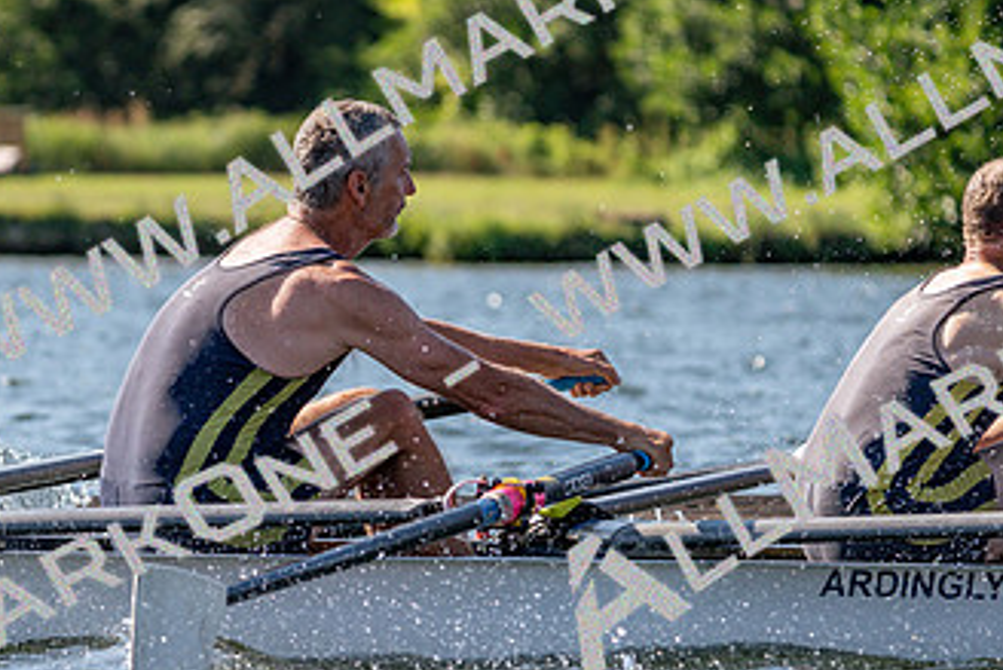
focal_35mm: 398
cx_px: 306
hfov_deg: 5.2
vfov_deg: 3.5
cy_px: 390
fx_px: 11093
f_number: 5.6
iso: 320
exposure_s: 1/1600
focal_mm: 225
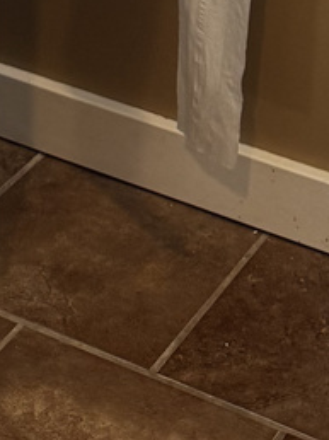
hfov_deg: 10.3
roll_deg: -1.7
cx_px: 116
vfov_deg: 11.3
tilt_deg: -8.6
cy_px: -638
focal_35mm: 143
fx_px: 1815
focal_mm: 6.76
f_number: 1.78
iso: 125
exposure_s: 1/60
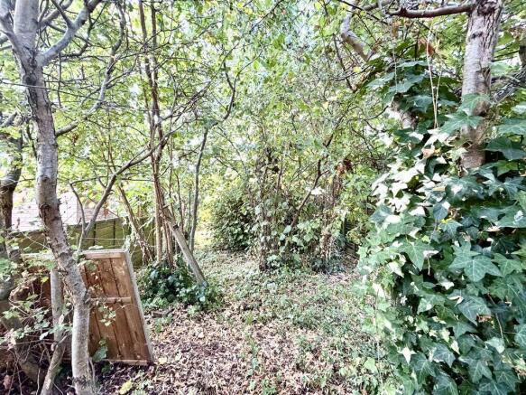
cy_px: 198
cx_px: 263
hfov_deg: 102.1
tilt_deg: -0.3
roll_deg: -0.8
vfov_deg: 85.7
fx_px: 213
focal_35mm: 14
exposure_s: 1/121
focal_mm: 2.22
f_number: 2.2
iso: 320
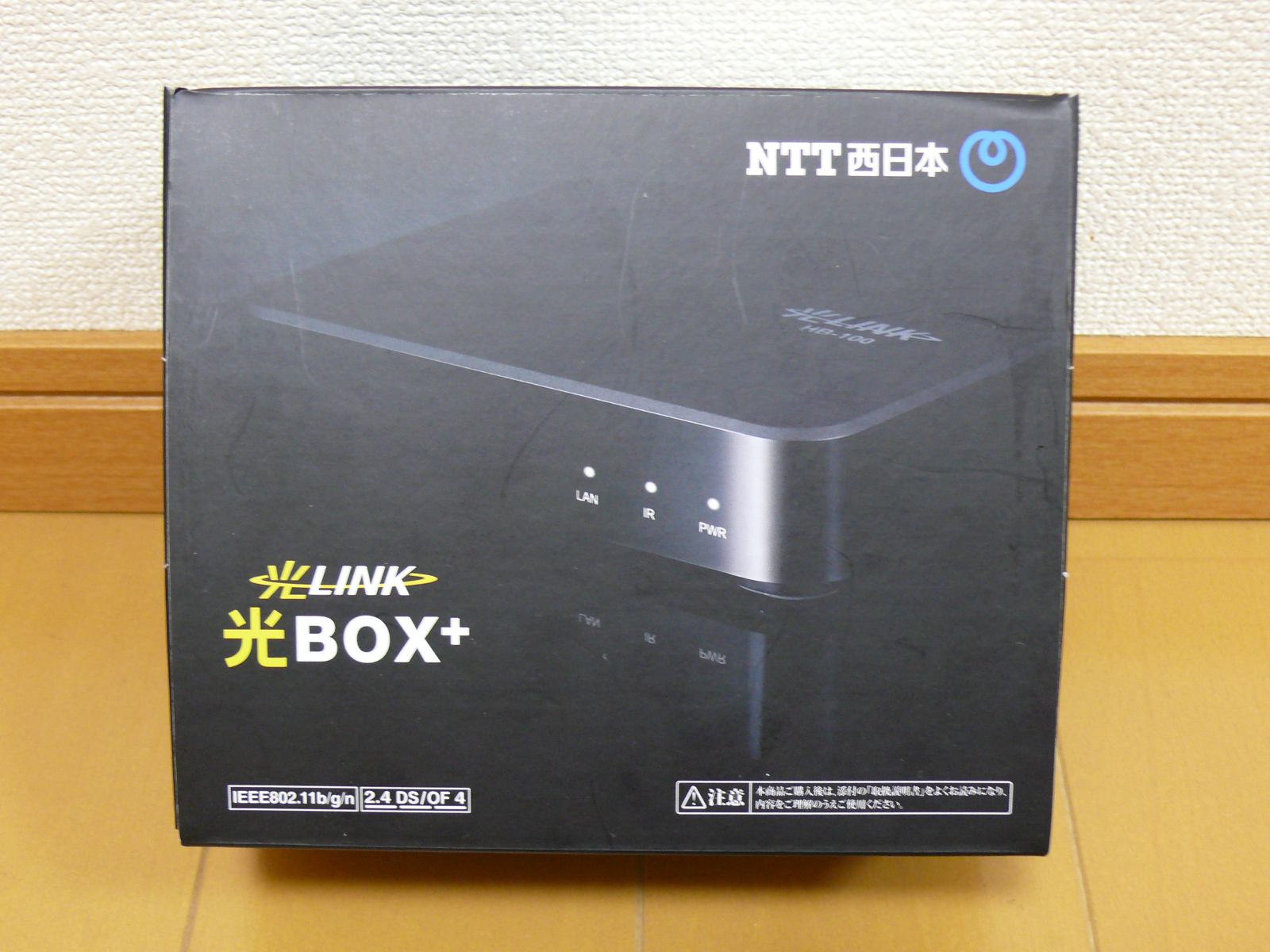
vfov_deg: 28.6
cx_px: 635
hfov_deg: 37.5
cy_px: 476
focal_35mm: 51
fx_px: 1871
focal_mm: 9.3
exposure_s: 1/6
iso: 200
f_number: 3.2
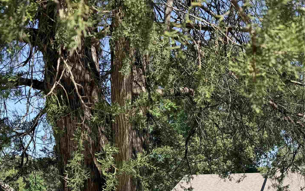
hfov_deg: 35.3
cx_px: 259
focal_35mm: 55
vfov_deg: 22.1
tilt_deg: +0.4
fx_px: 457
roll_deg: +0.5
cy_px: 216
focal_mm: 6.76
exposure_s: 1/2299
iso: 80
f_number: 1.78
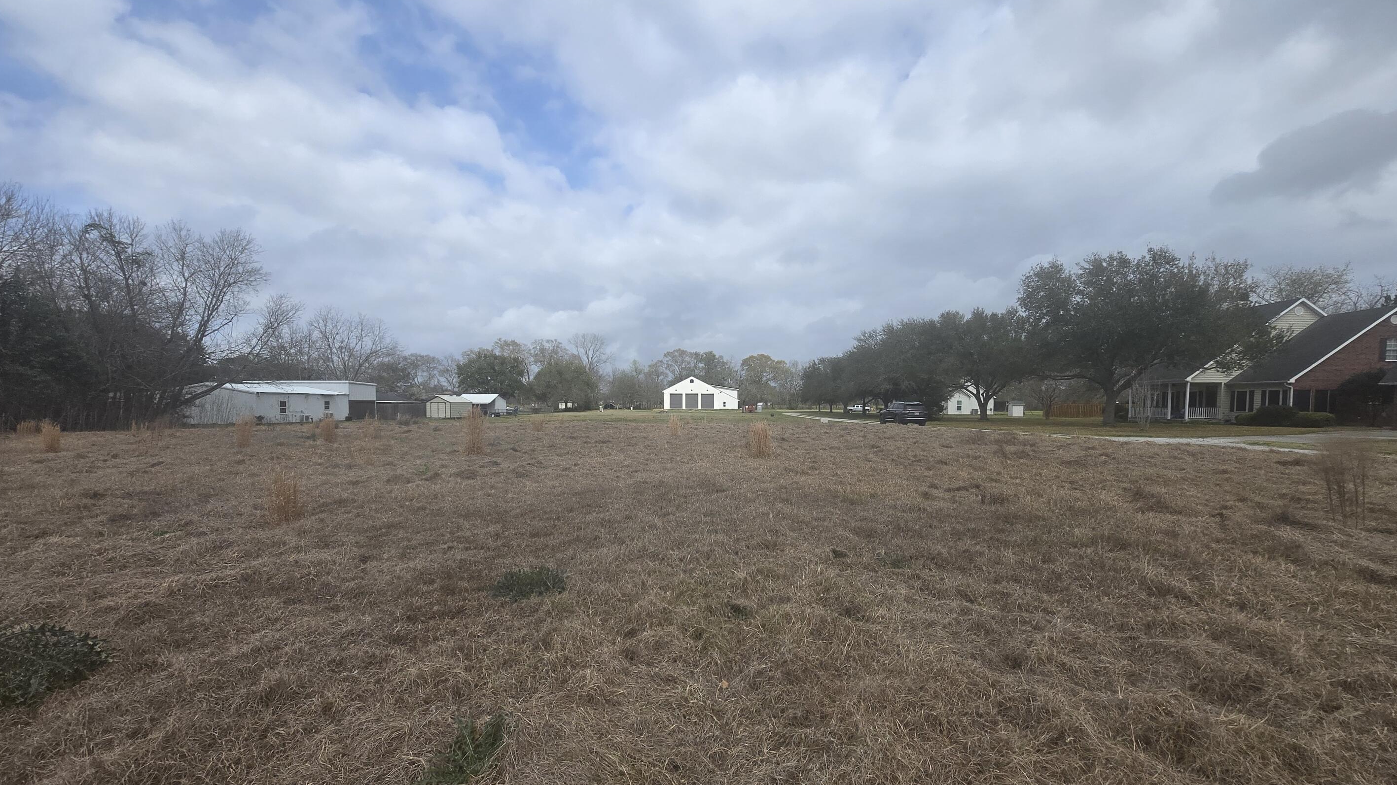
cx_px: 688
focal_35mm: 15
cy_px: 445
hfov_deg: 103.0
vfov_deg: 70.2
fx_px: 556
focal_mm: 1.7
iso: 25
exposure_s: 1/1529
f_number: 2.2
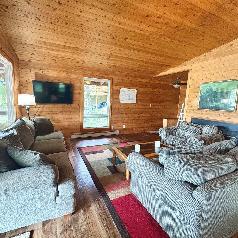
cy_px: 116
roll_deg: -1.7
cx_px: 111
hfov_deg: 83.9
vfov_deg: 84.0
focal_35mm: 17
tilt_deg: -7.1
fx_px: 132
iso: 640
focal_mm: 2.22
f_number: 2.2
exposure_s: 1/60
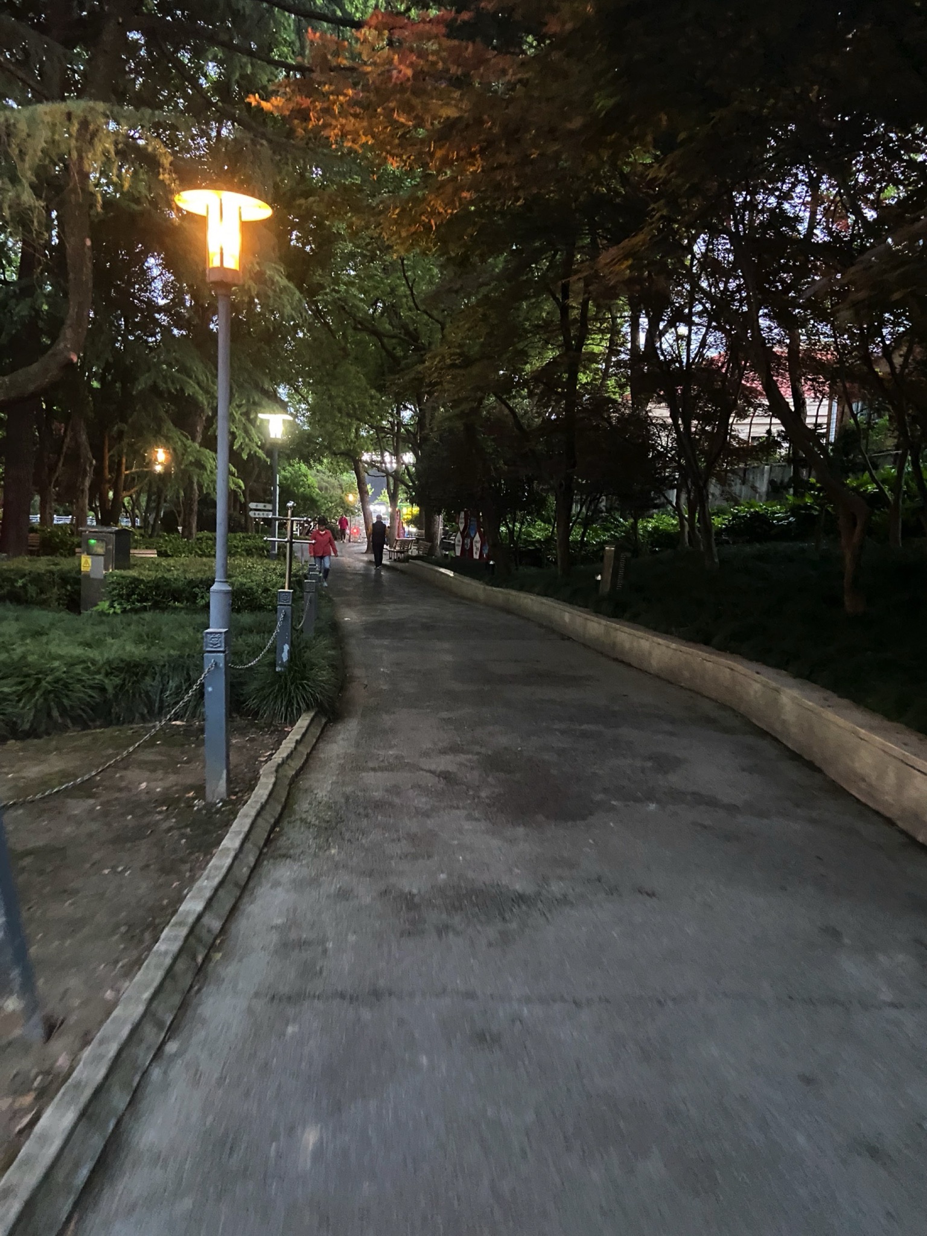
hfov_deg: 53.1
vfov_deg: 67.3
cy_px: 618
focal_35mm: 26
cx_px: 464
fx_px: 928
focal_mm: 4.25
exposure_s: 1/25
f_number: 1.8
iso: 800
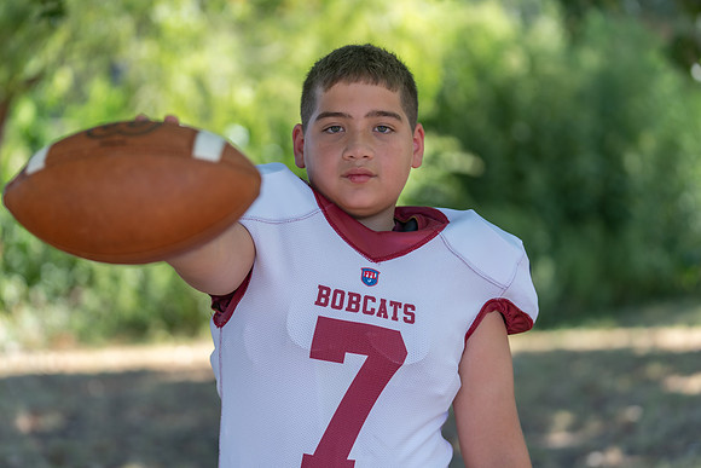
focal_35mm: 83
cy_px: 234
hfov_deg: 24.5
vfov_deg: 16.5
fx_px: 1616
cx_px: 350
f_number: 2.8
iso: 125
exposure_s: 1/320
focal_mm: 83
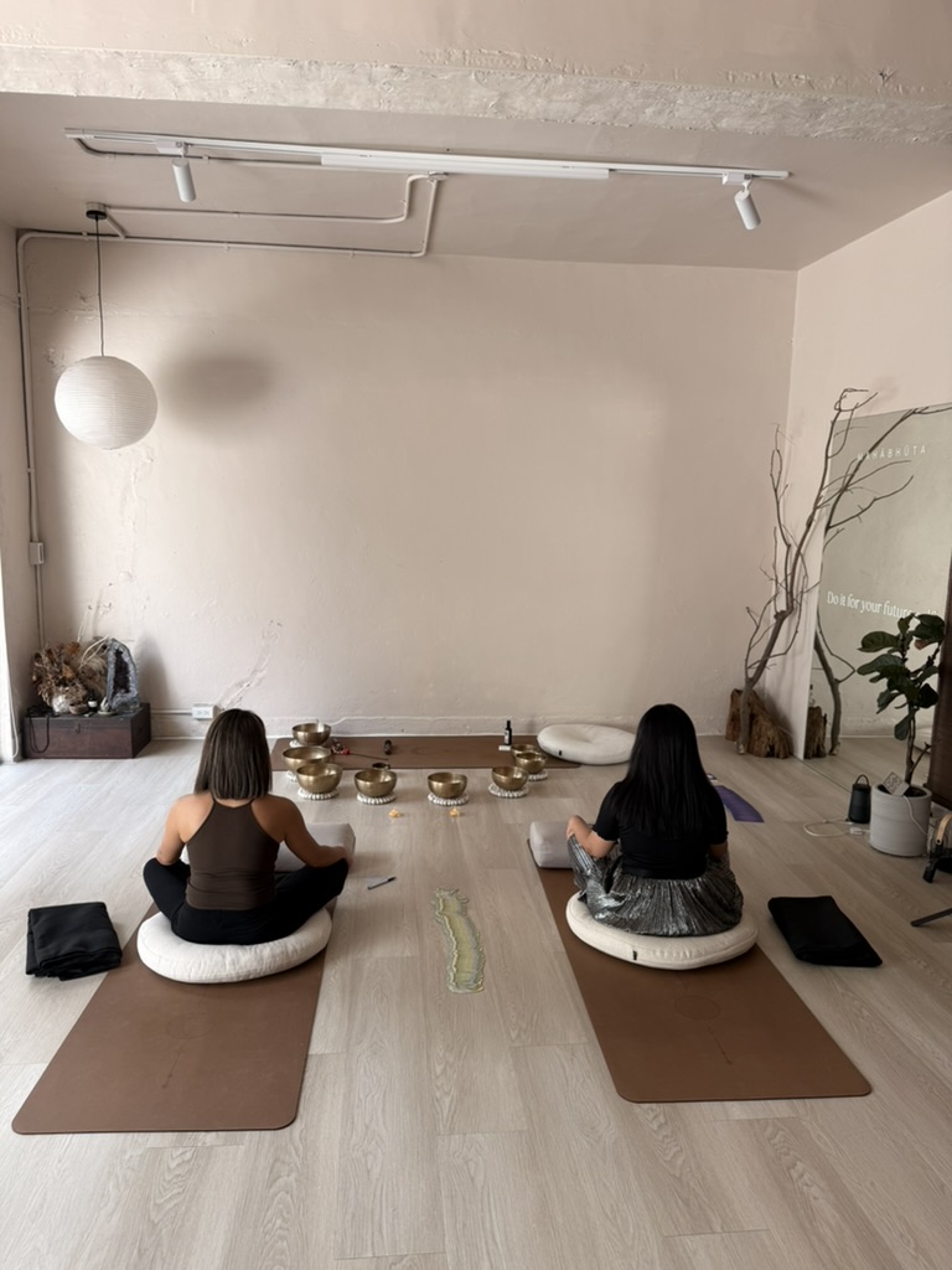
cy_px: 635
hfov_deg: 56.8
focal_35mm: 24
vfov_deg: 71.6
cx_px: 476
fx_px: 880
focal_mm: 6.76
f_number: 1.78
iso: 80
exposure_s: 1/121
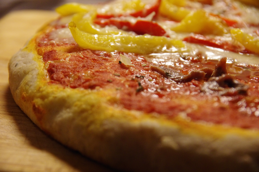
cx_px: 130
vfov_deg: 10.3
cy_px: 86
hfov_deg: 15.6
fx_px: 948
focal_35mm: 132
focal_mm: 88
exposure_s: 1/30
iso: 3200
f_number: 7.1
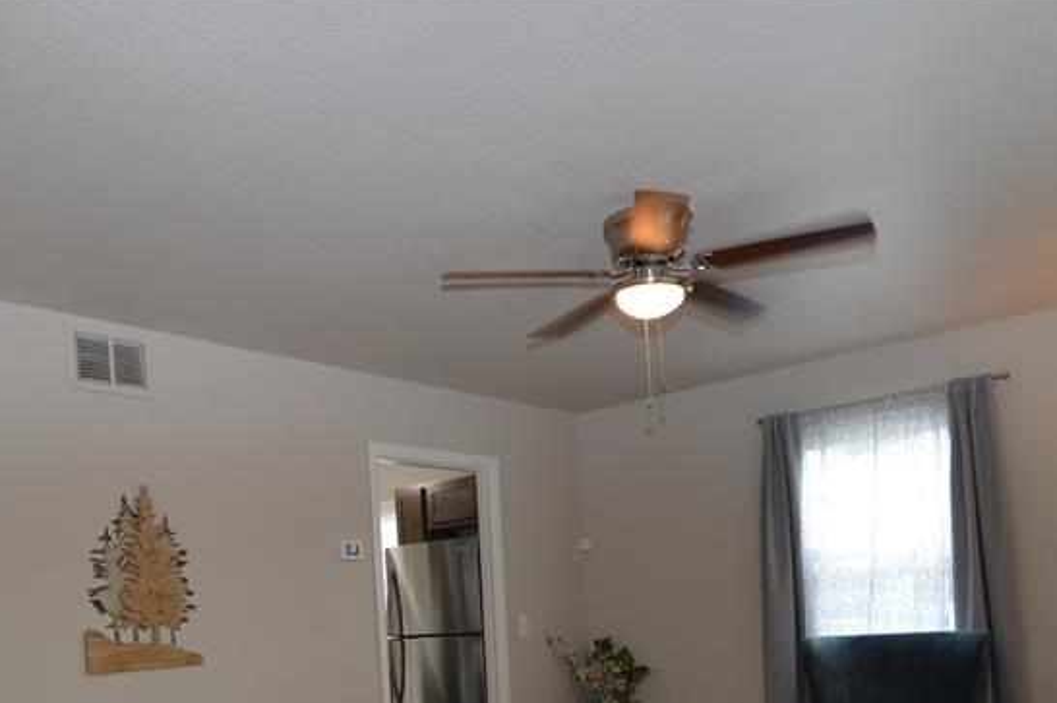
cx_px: 479
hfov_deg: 60.3
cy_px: 649
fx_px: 908
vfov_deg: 39.0
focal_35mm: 31
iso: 400
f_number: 4
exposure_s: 1/60
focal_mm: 11
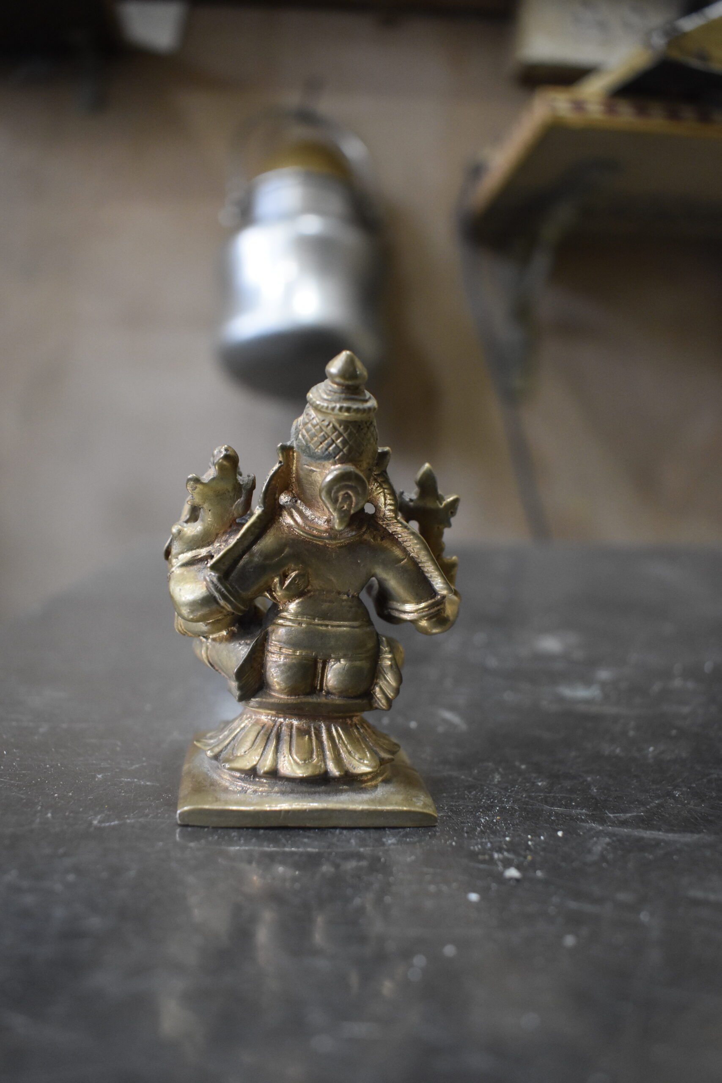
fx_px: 812
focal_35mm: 27
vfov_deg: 67.4
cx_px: 361
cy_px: 542
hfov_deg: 47.9
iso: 2000
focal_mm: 18
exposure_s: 1/60
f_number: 4
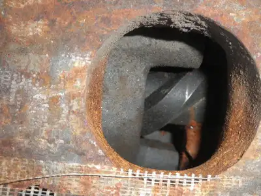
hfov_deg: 42.9
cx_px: 130
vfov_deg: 32.9
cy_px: 98
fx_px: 332
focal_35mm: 44
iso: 200
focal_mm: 7.9
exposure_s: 1/80
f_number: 9.6
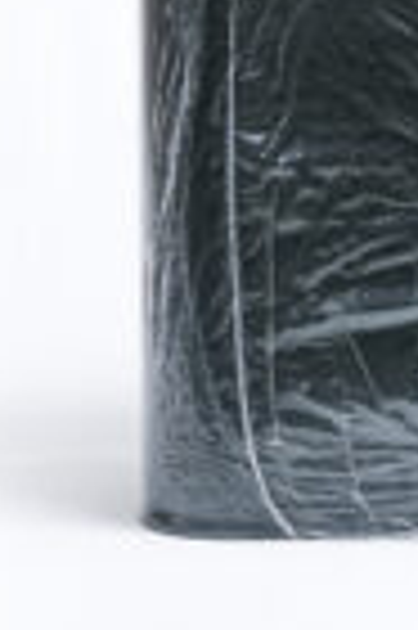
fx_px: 3300
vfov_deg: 10.8
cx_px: 548
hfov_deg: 7.2
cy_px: 34
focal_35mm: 189
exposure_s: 1/250
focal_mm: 66
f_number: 8
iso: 3200
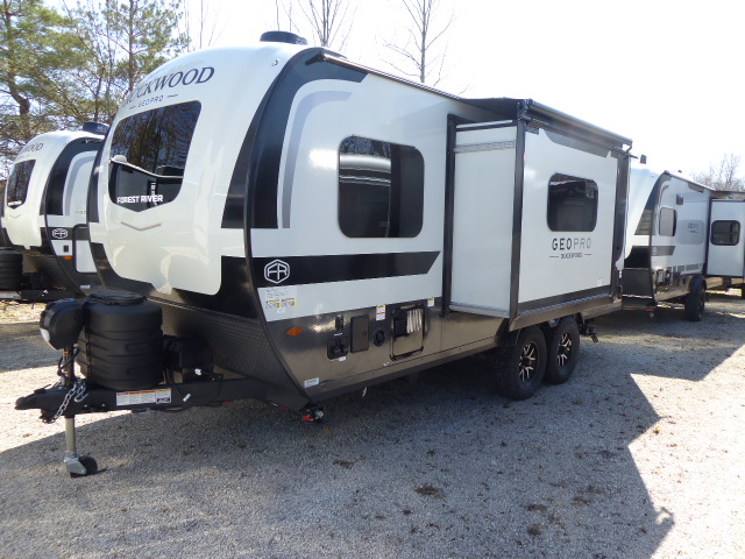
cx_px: 372
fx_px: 517
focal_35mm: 24
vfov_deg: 56.8
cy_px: 280
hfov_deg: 71.6
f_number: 3.3
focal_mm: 4.3
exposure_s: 1/250
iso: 80
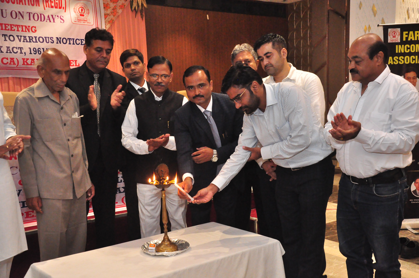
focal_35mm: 42
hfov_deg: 46.4
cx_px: 210
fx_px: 488
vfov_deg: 31.8
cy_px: 139
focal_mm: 28
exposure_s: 1/100
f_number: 5.6
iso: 3200
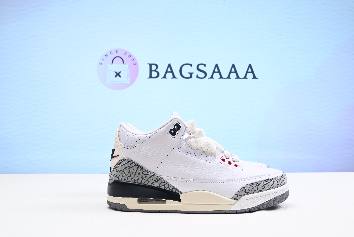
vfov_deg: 34.2
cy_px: 118
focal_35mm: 39
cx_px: 177
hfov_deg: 49.5
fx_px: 384
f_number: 16
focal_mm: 39
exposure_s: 1/2
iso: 100
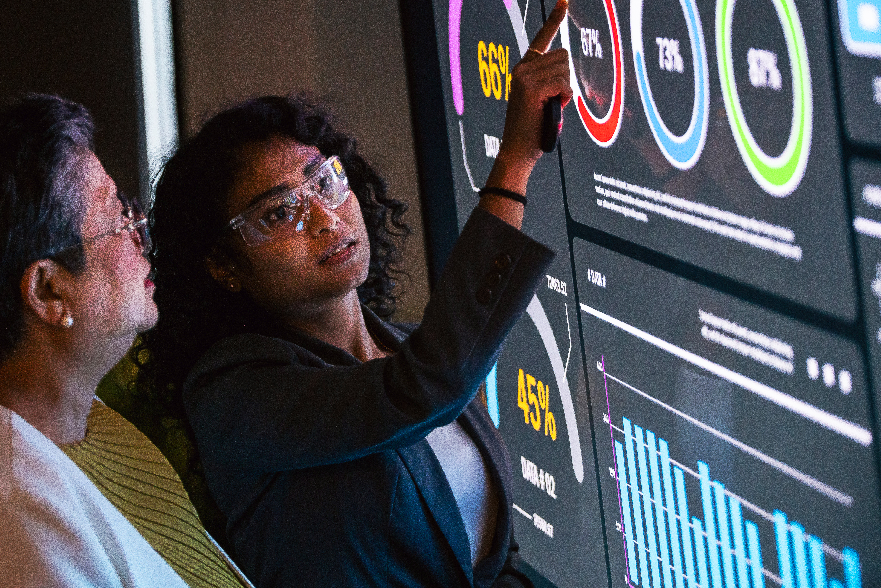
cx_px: 388
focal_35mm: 121
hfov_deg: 16.9
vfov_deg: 11.3
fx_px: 2961
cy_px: 245
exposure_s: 1/200
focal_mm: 98
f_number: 2.8
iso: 3200
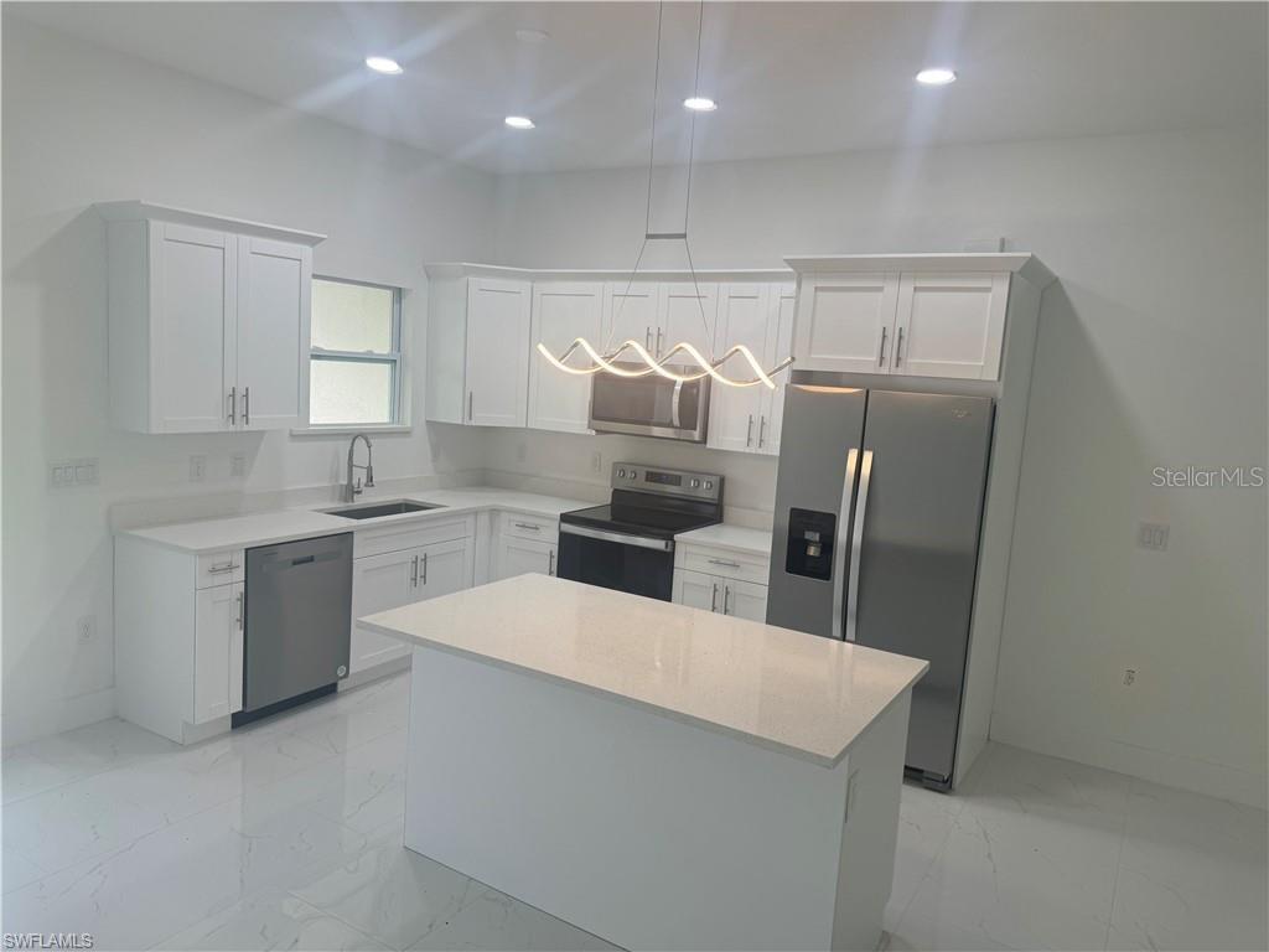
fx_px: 880
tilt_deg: -7.1
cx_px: 634
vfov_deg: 56.8
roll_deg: -4.1
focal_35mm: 24
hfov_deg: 71.6
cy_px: 476
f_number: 1.78
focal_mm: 6.76
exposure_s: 1/133
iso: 100
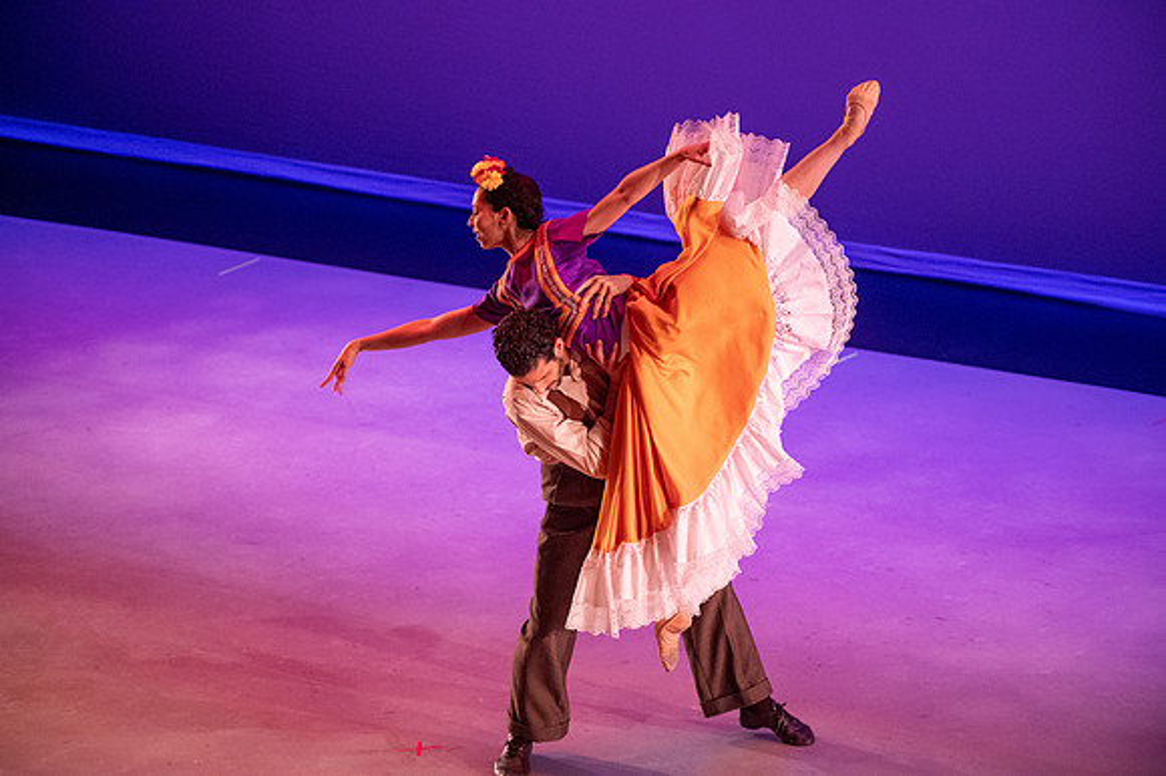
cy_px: 388
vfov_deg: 6.9
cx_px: 583
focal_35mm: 200
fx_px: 6474
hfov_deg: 10.3
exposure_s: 1/500
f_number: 2.8
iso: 6400
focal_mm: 200
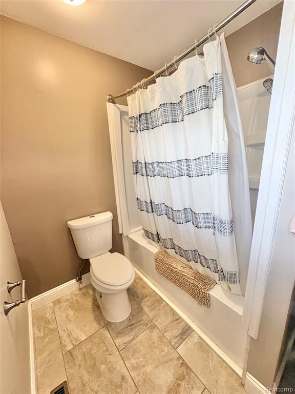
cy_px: 197
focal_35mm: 14
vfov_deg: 102.1
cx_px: 148
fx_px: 159
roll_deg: +2.7
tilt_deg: -13.0
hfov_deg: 85.7
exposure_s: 1/120
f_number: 2.2
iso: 200
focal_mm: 2.22
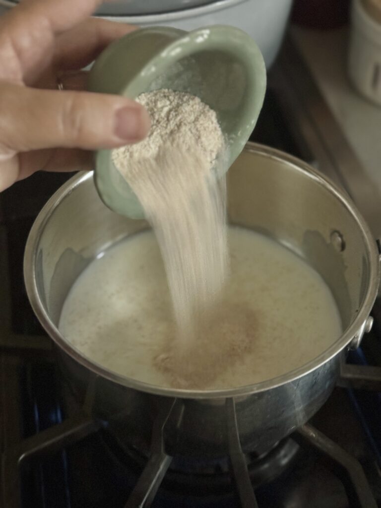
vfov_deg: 39.7
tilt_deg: -48.7
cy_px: 254
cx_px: 190
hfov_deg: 30.3
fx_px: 704
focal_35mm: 48
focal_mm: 6.76
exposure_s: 1/24
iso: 800
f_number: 1.78
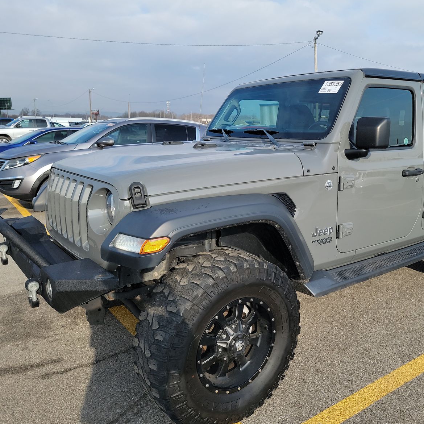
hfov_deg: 54.9
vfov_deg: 55.6
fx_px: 402
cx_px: 267
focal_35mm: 29
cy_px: 208
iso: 50
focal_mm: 6.7
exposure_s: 1/517
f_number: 1.8
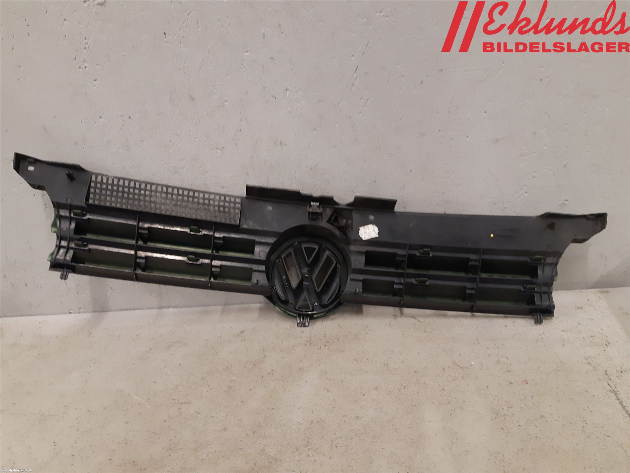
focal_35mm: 26
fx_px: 473
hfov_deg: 67.3
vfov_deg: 53.1
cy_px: 236
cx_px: 315
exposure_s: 1/50
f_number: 1.7
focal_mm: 3.93
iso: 200
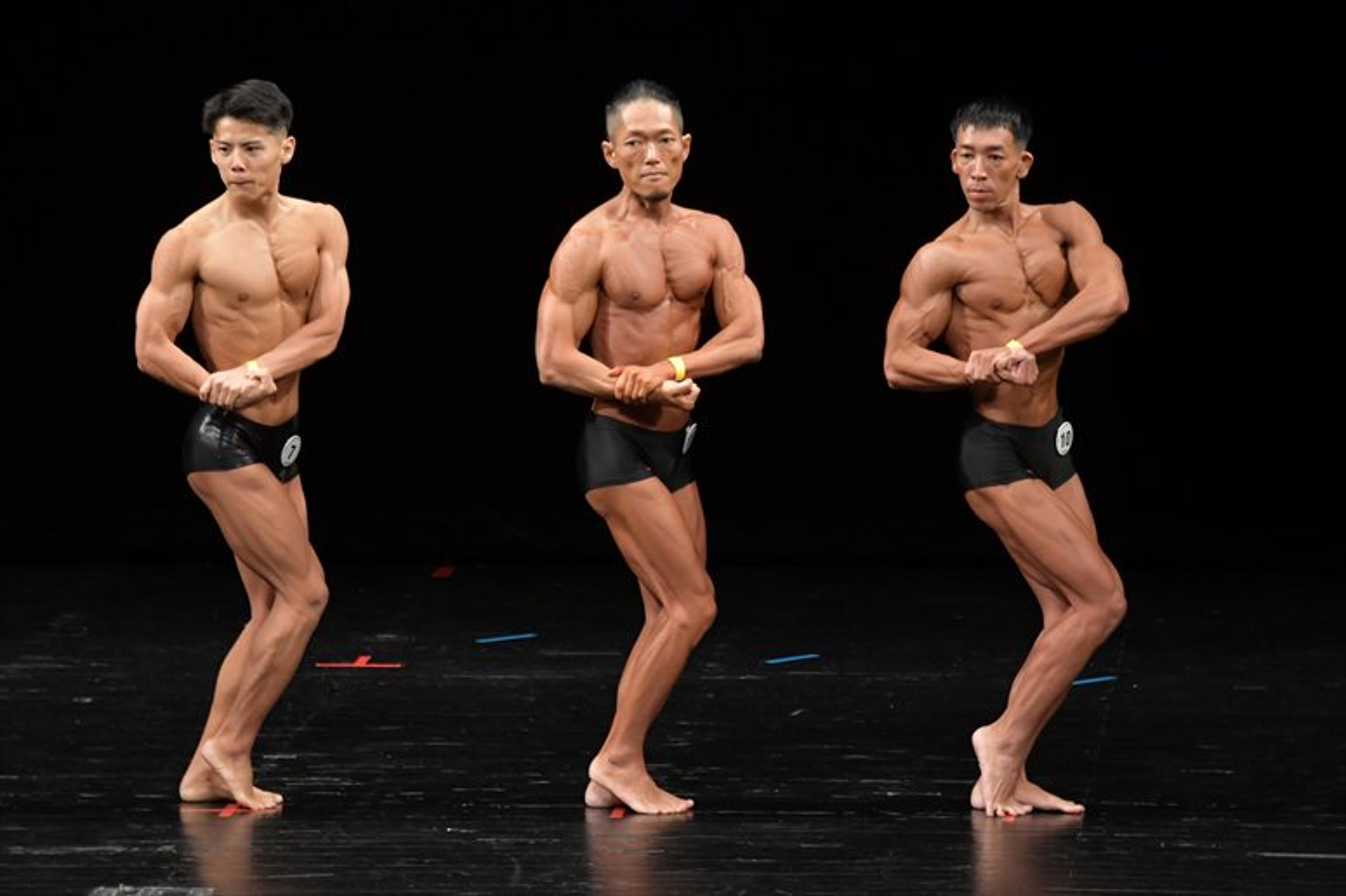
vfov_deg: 5.1
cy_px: 448
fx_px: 10090
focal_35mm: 270
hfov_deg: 7.6
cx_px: 673
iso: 2500
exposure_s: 1/400
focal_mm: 180
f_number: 5.6
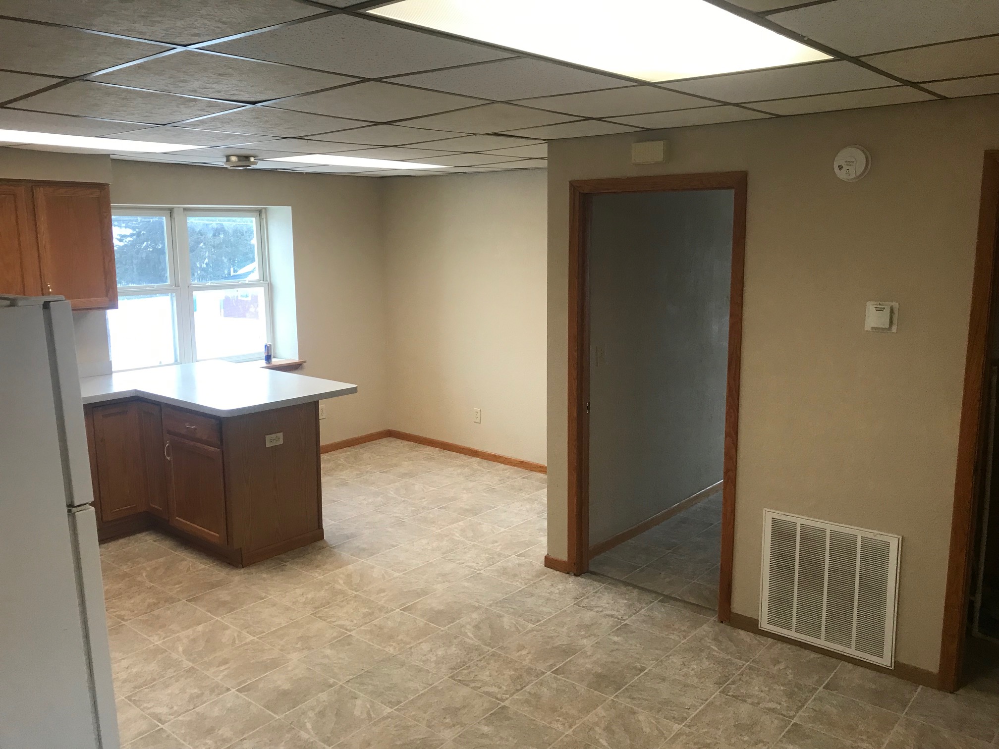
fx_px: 808
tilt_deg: -8.4
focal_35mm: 28
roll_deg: +0.4
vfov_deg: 49.7
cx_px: 500
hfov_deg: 63.4
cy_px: 374
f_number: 1.8
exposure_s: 1/30
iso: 25
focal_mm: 3.99
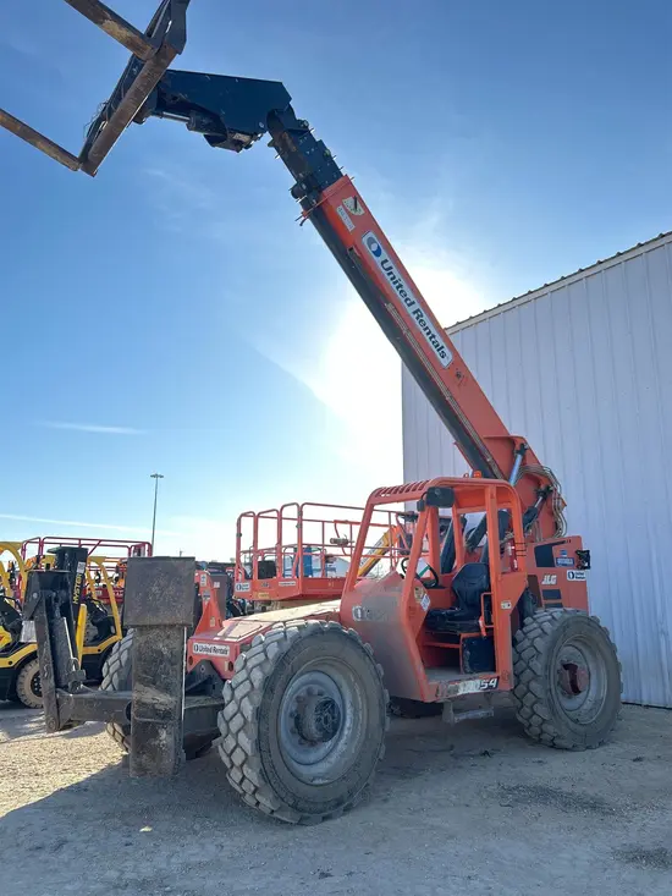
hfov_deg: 53.1
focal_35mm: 26
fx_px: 673
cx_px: 336
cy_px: 448
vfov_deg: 67.3
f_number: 1.5
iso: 50
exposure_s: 1/991
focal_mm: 5.7
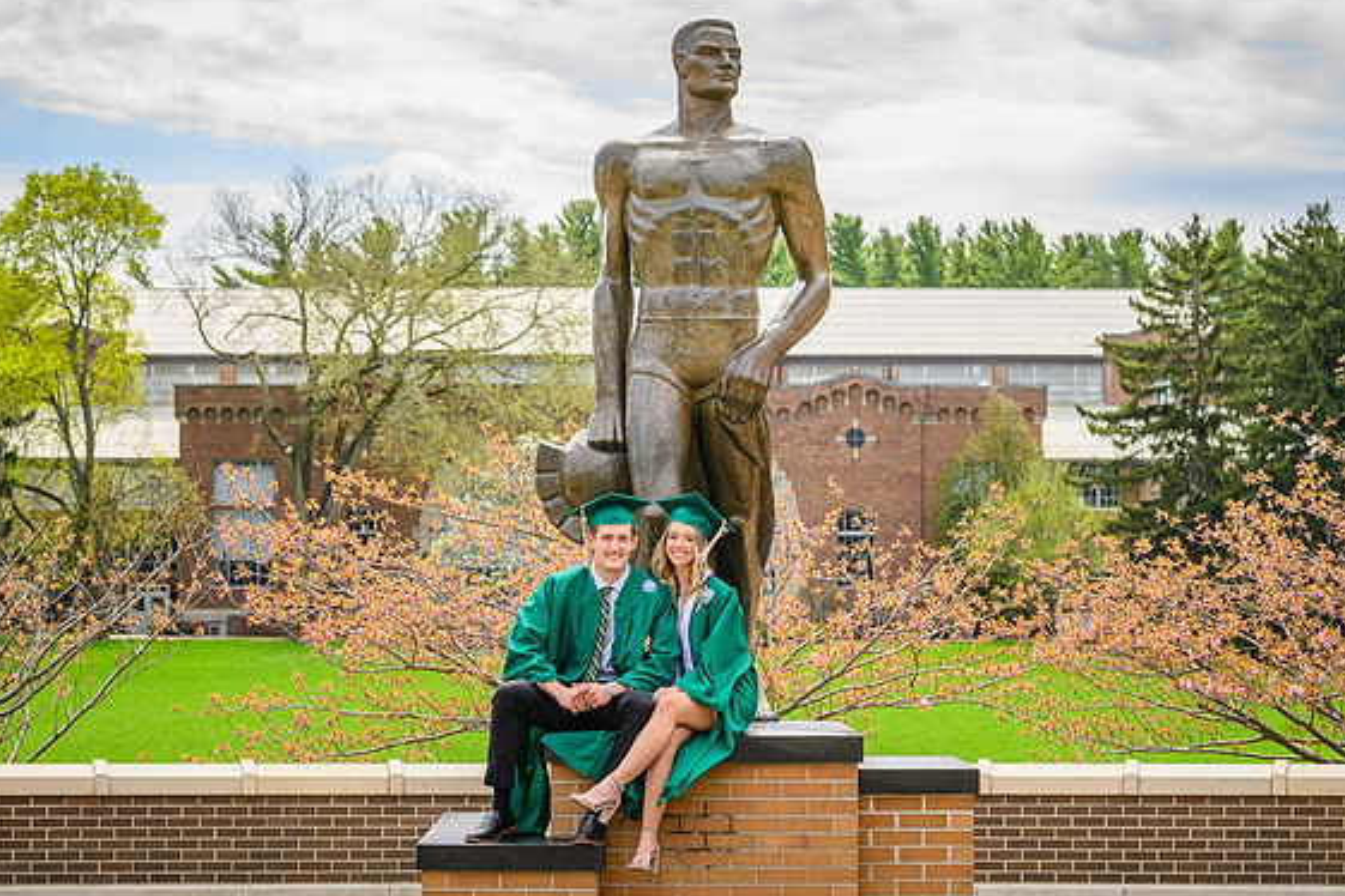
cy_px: 447
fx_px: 3362
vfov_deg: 15.2
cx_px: 676
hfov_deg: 22.6
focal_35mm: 90
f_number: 5.6
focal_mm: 86
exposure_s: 1/1000
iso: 400
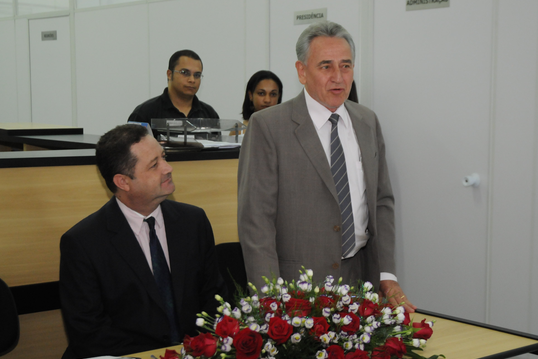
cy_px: 187
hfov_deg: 31.9
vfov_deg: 21.6
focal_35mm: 63
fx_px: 941
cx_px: 296
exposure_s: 1/100
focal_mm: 38
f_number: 4.2
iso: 1600
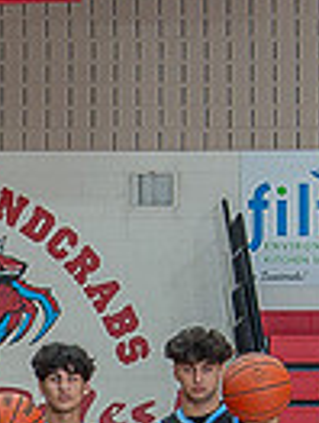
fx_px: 2715
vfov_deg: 8.8
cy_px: 539
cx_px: -123
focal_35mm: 222
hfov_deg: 6.7
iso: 800
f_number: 4
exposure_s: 1/250
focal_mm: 40
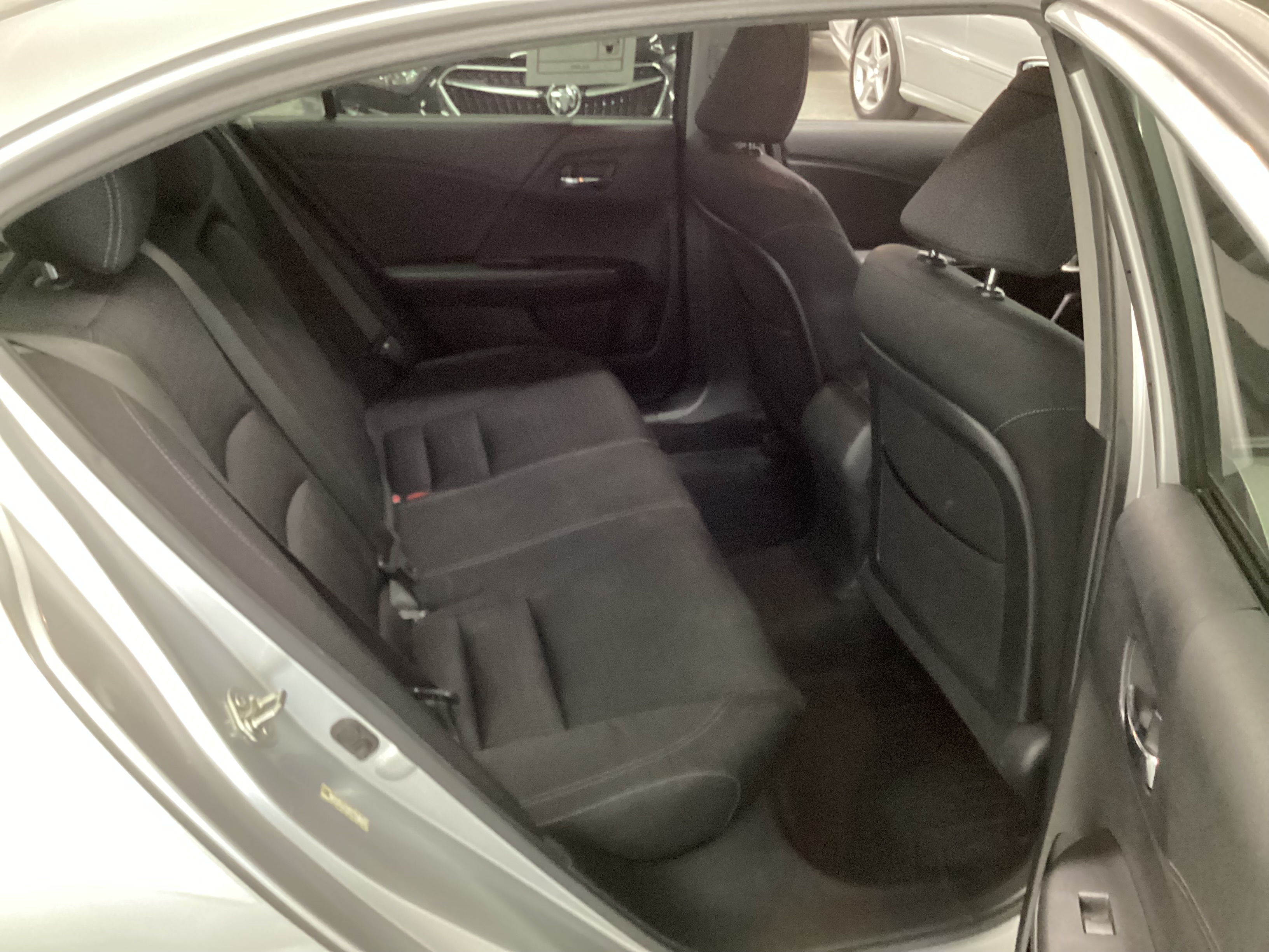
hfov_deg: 58.4
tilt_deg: -28.4
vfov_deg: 45.4
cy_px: 476
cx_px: 634
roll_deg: -0.9
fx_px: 1136
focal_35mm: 31
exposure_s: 1/20
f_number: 2.4
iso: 640
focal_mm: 3.3
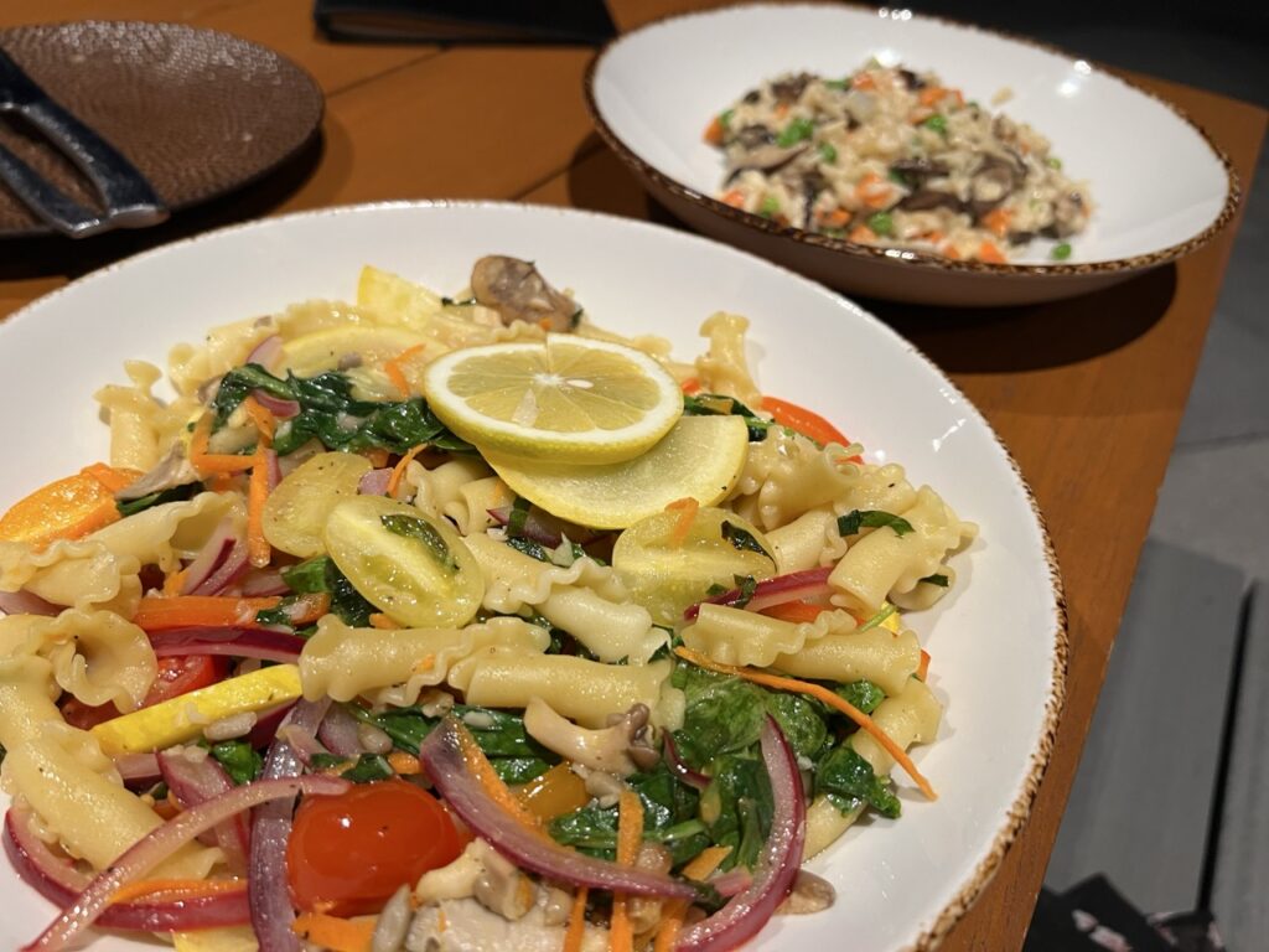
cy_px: 476
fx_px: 953
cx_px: 634
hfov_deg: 67.3
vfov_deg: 53.1
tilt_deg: -41.9
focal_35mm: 26
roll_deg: -4.6
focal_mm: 5.7
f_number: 1.5
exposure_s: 1/60
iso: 125
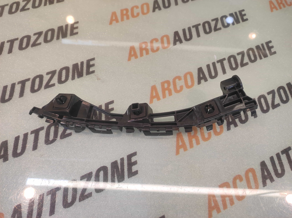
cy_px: 109
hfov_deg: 91.1
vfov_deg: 74.7
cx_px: 146
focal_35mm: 17
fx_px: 143
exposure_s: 1/33
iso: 121
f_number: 1.79
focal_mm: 4.74
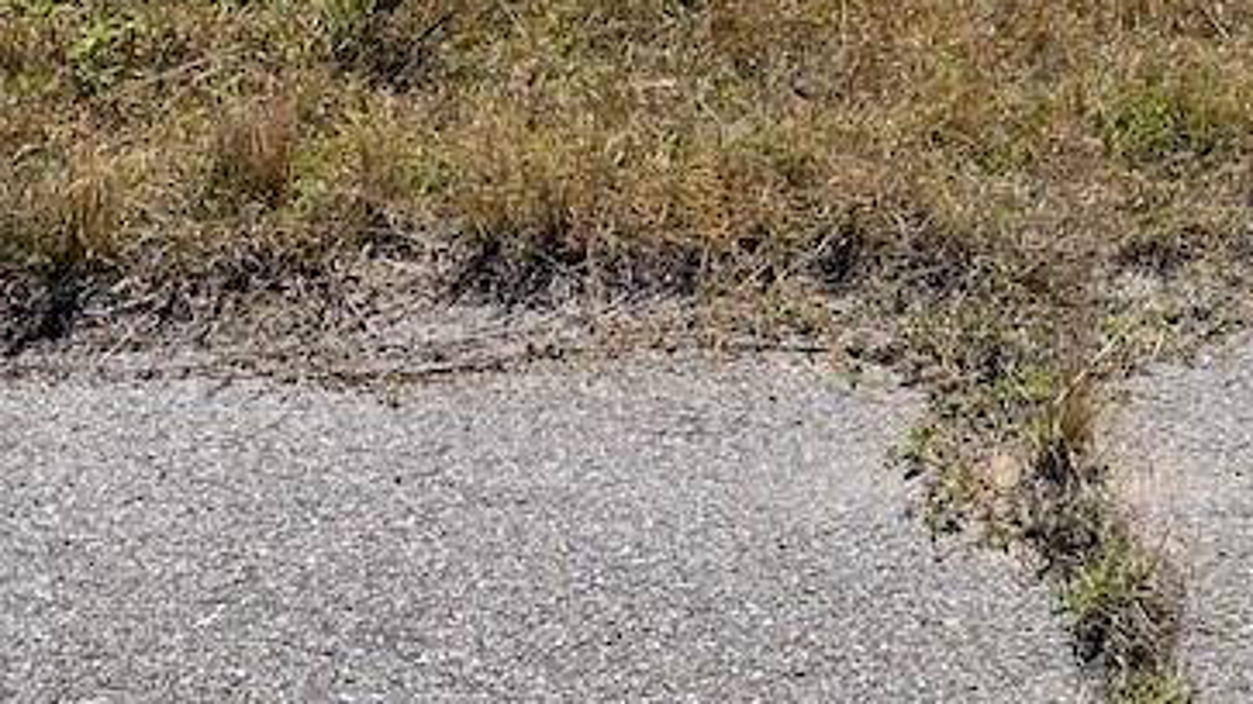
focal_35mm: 80
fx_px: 2657
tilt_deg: -11.3
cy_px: -456
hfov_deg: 23.9
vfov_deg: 13.8
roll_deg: -3.0
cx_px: 1546
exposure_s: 1/2309
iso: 25
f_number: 1.8
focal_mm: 4.25
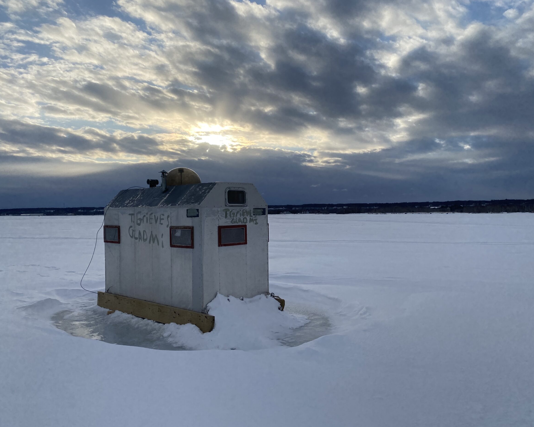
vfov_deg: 51.5
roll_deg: +0.4
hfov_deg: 62.1
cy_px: 216
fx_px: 443
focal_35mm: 28
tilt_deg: -0.3
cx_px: 285
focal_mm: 4.25
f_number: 1.8
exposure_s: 1/3984
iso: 32
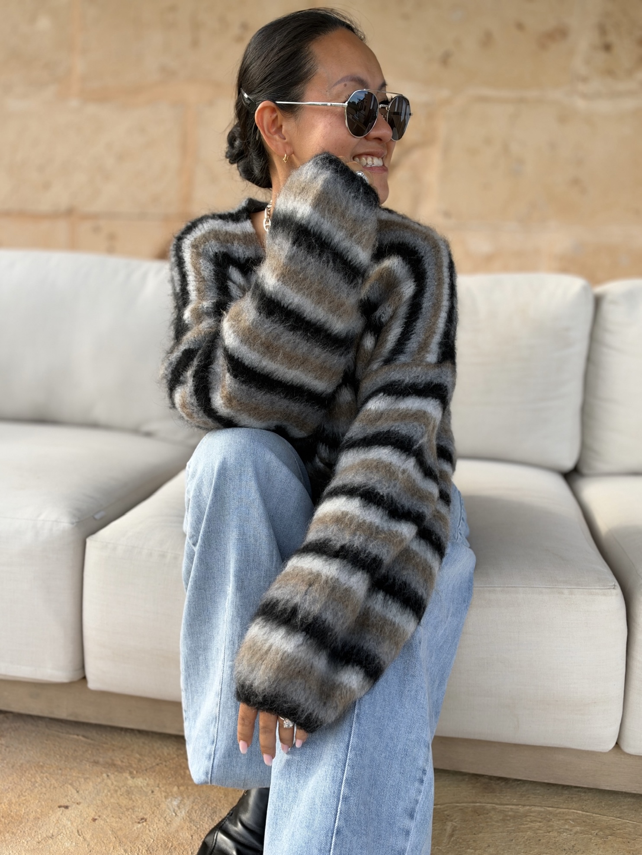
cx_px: 321
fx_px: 717
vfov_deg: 61.7
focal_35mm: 29
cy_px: 428
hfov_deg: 48.2
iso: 64
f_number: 1.8
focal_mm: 6.93
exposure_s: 1/596
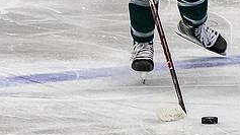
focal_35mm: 792
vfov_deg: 1.5
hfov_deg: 2.7
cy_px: -38
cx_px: 249
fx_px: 5037
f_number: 4
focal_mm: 102
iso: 2500
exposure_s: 1/800
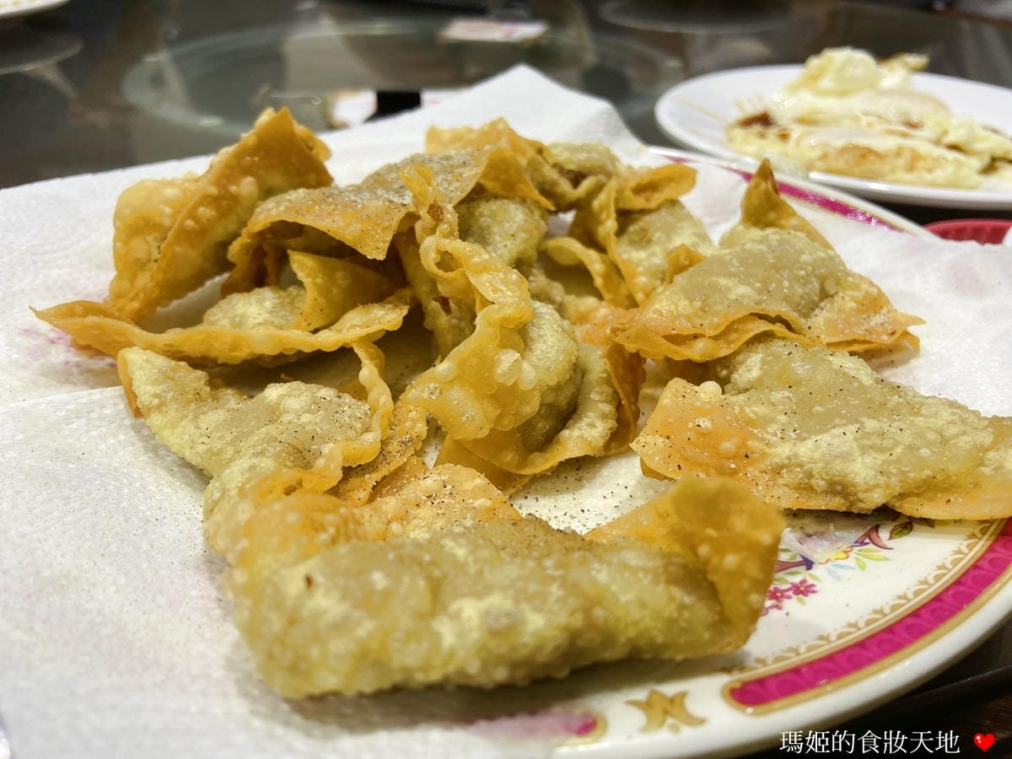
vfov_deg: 53.1
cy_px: 380
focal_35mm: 26
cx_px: 506
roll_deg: -0.3
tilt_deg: -32.8
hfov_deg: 67.3
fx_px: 760
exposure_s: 1/60
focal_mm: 4.25
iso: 80
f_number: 1.8
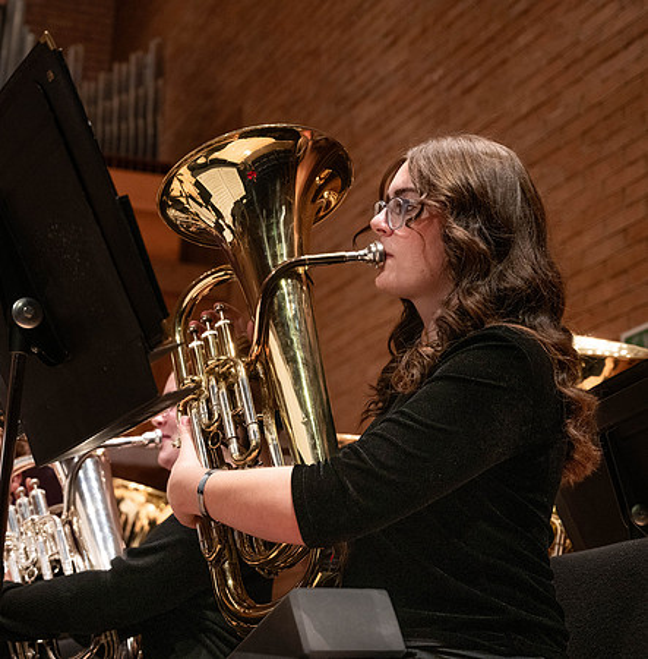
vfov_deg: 25.5
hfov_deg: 25.1
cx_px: 301
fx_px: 1454
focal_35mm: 68
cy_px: 330
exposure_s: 1/250
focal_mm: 53
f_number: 4
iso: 2000
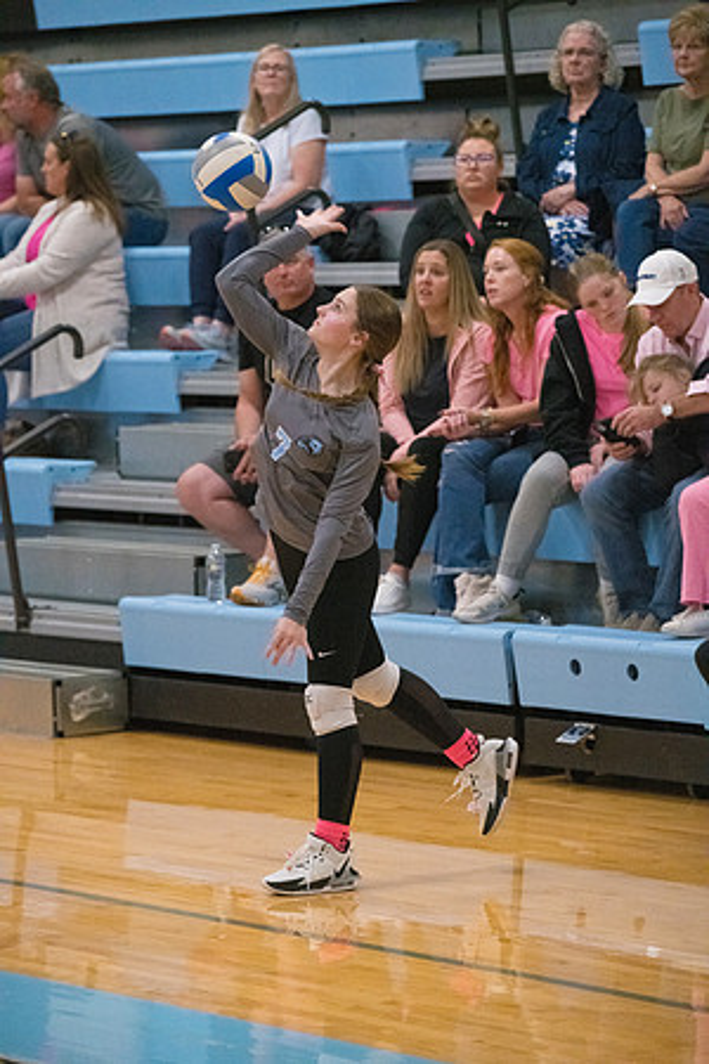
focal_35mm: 160
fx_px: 4726
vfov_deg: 12.8
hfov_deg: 8.6
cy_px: 532
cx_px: 354
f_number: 4.5
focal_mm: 160
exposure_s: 1/1250
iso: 8000
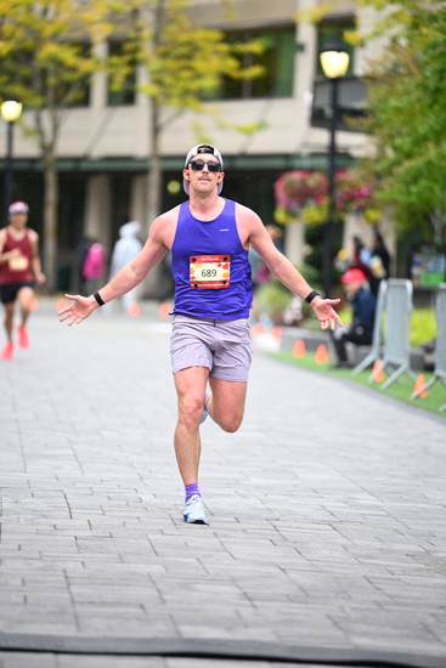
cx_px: 223
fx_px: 3343
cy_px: 334
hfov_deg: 7.6
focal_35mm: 180
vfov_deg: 11.4
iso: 1250
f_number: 2.8
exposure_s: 1/1600
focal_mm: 180
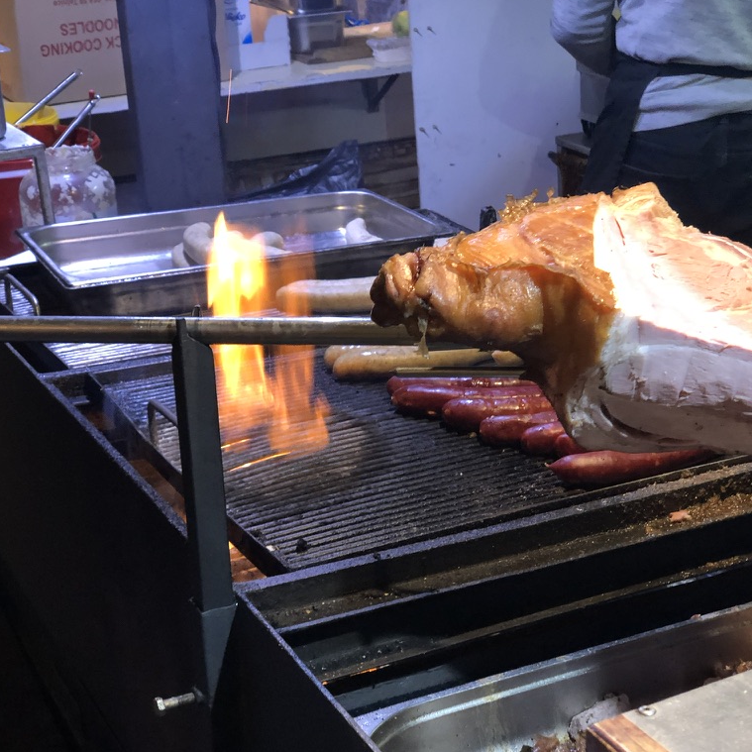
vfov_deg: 27.7
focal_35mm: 62
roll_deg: +3.2
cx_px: 467
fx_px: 1524
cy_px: 374
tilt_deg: -20.4
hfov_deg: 27.6
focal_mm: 6
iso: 125
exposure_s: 1/33
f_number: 2.4
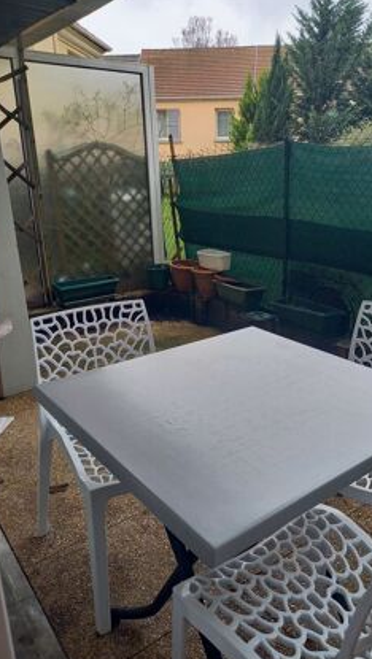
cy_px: 330
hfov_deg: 41.2
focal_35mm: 28
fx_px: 490
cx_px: 235
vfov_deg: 67.9
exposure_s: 1/100
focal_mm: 4.65
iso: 50
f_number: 1.8
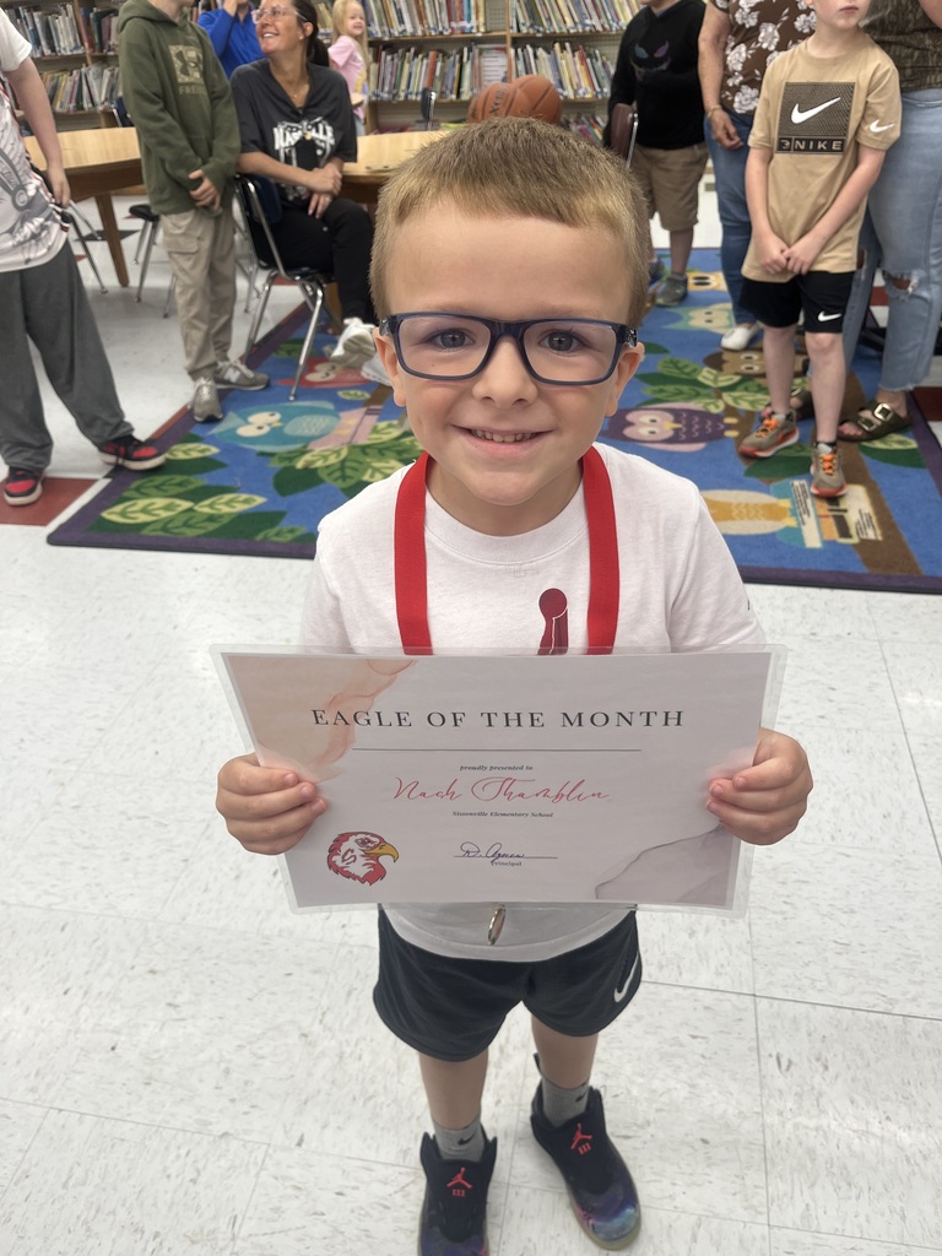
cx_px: 471
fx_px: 943
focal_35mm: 26
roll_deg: +3.8
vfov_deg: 67.3
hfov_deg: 53.1
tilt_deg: -34.4
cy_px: 628
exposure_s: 1/120
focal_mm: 5.1
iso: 50
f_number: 1.6
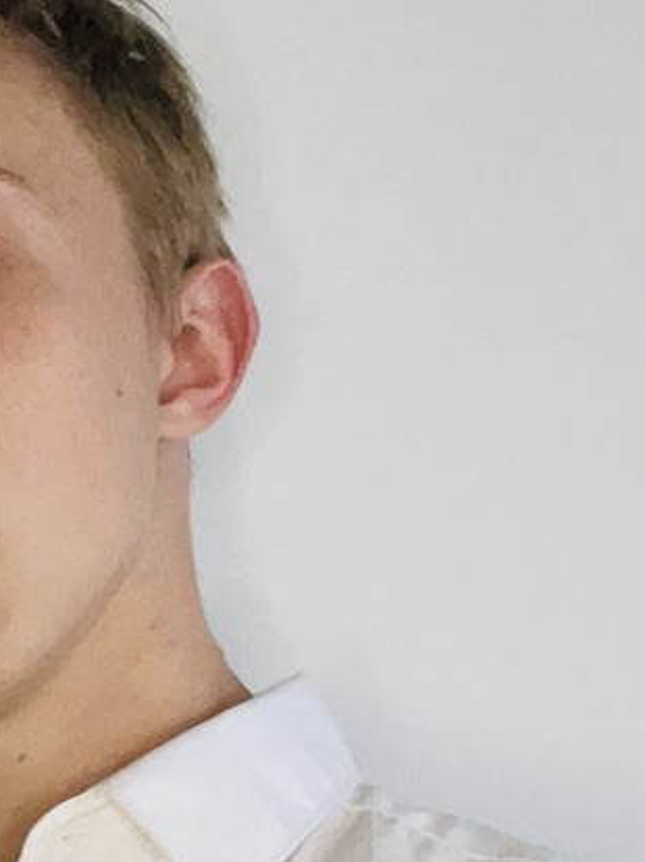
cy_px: 700
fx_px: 2164
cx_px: -191
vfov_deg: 22.2
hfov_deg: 16.1
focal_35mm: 87
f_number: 2.2
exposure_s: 1/25
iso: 800
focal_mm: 2.71
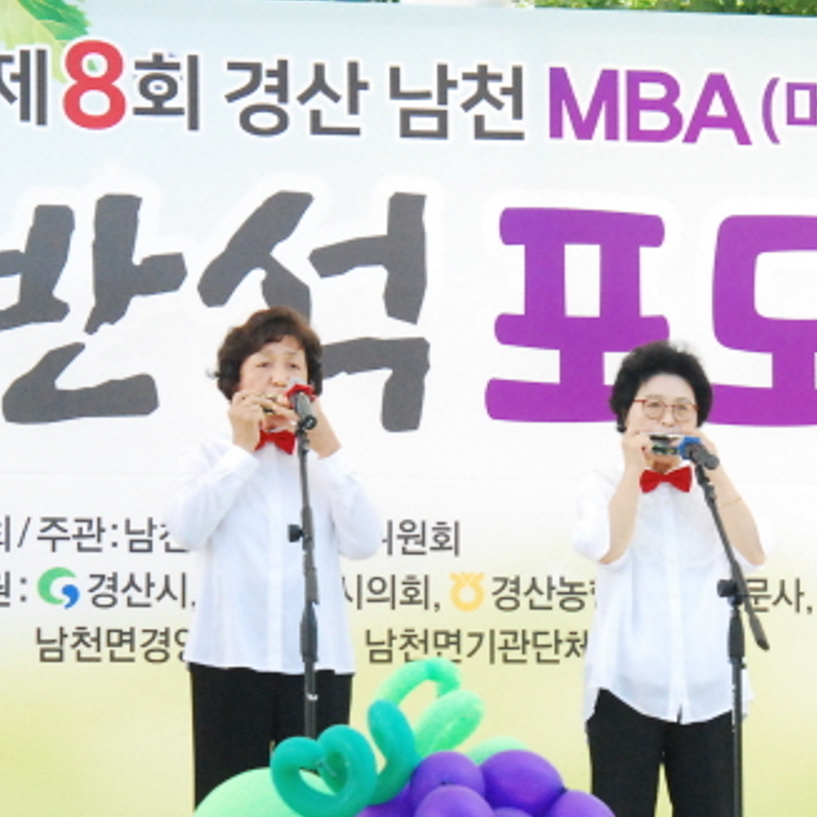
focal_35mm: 142
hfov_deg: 12.3
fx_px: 3792
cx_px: 415
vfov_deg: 12.3
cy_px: 578
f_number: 10
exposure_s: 1/320
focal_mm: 52
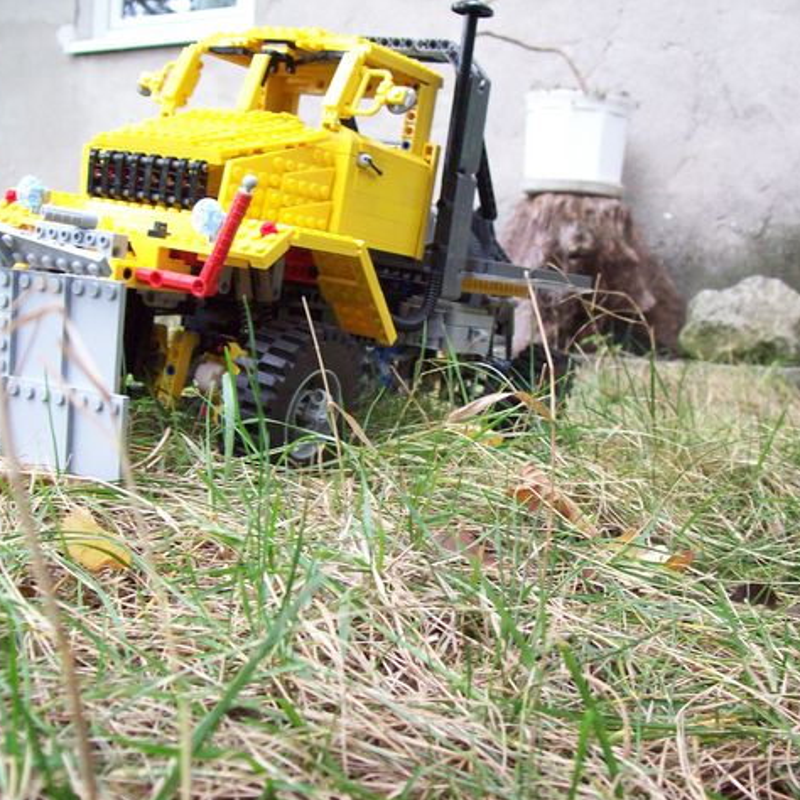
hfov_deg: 39.2
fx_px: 1124
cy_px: 402
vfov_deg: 39.2
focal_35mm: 43
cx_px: 407
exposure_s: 1/64
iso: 150
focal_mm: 6
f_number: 2.7
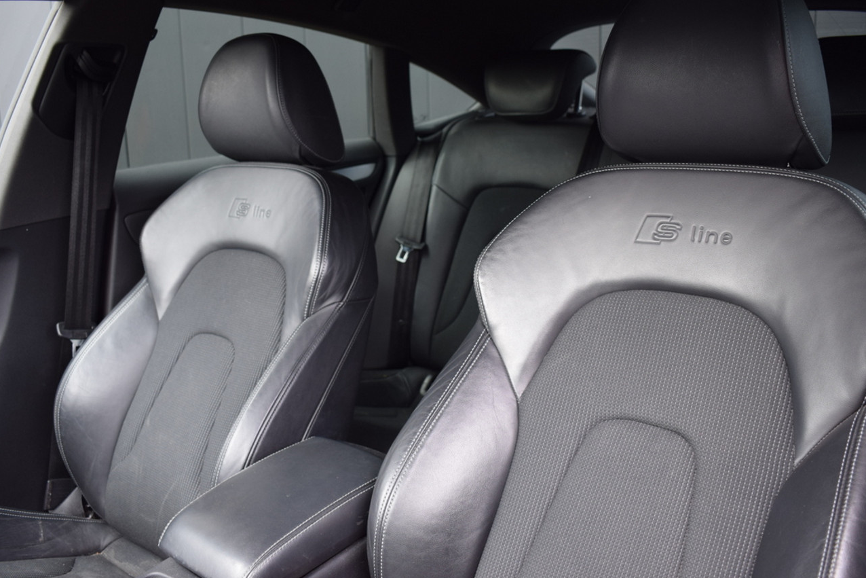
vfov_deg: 38.3
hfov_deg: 55.0
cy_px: 278
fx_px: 831
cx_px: 441
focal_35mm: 35
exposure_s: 1/80
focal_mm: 21
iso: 400
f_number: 4.5
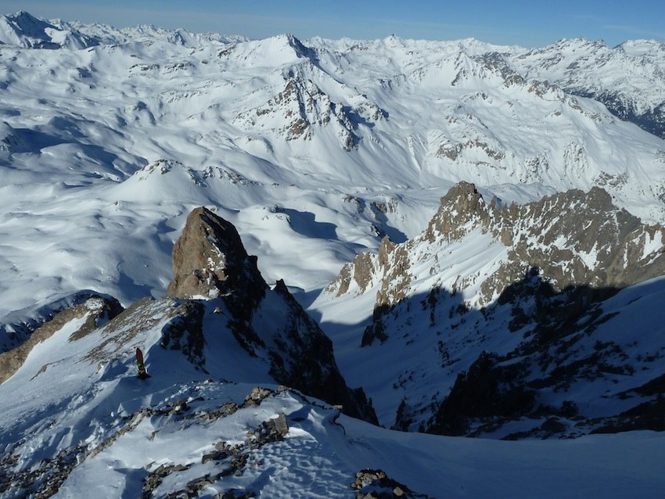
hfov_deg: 69.4
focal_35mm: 25
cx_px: 332
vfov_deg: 54.9
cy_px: 250
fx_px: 480
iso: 80
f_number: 6.3
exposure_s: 1/800
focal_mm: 4.1
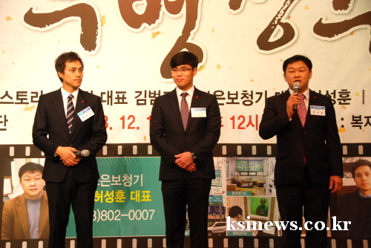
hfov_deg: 26.0
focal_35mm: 78
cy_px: 124
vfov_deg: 17.5
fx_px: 804
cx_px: 186
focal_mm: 52
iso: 800
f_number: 5
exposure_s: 1/100
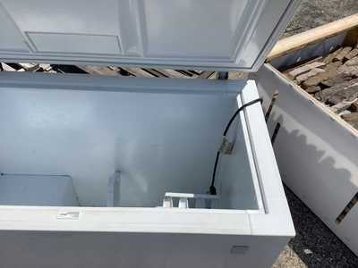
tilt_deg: -45.3
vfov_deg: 45.4
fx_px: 321
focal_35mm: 31
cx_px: 179
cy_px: 134
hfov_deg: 58.4
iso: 25
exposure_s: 1/3135
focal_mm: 3.3
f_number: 2.4
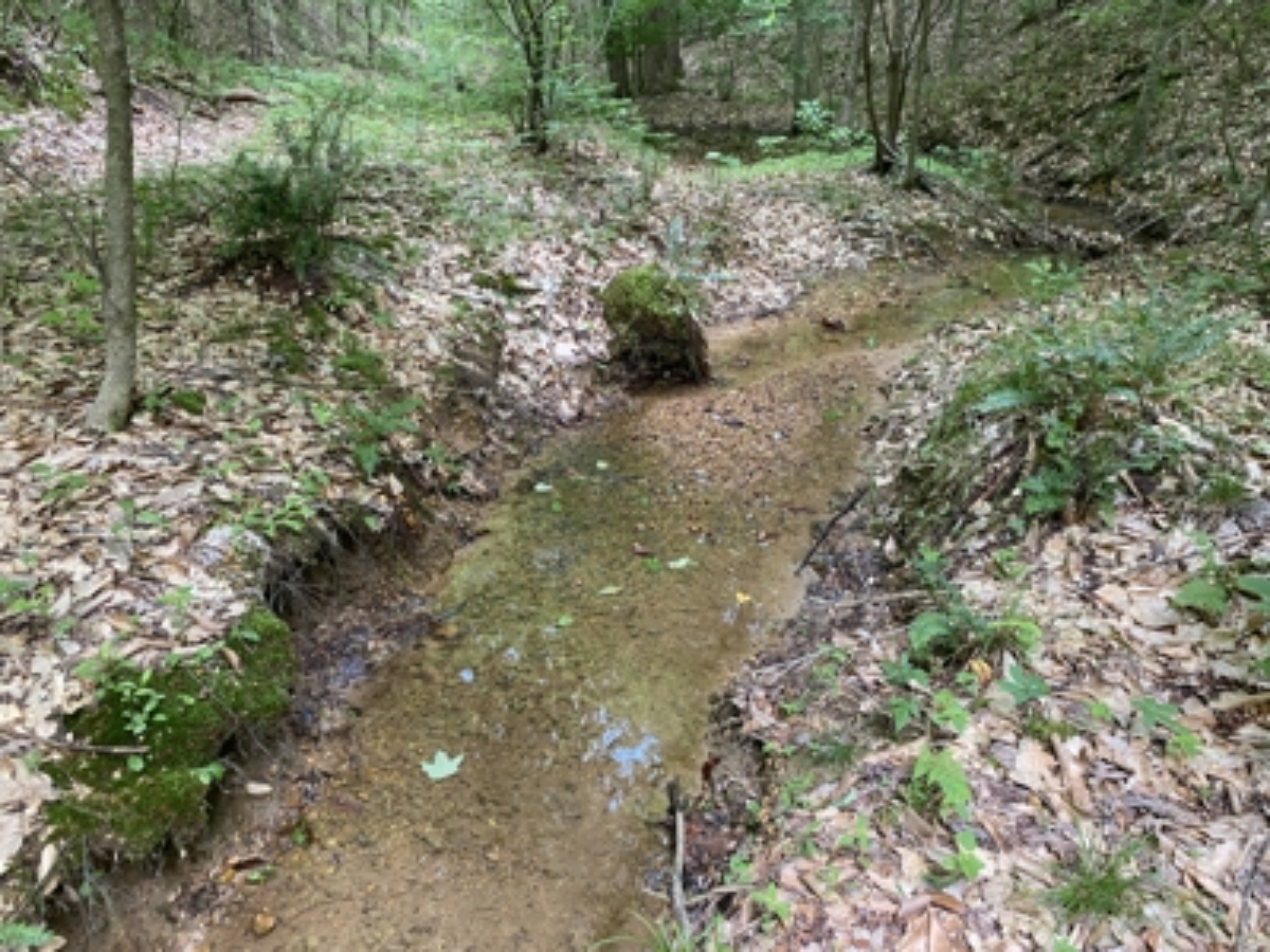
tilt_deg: -26.2
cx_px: 635
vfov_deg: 53.1
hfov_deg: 67.3
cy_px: 476
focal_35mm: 26
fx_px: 954
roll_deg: -1.7
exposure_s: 1/81
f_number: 1.8
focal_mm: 4.25
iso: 125
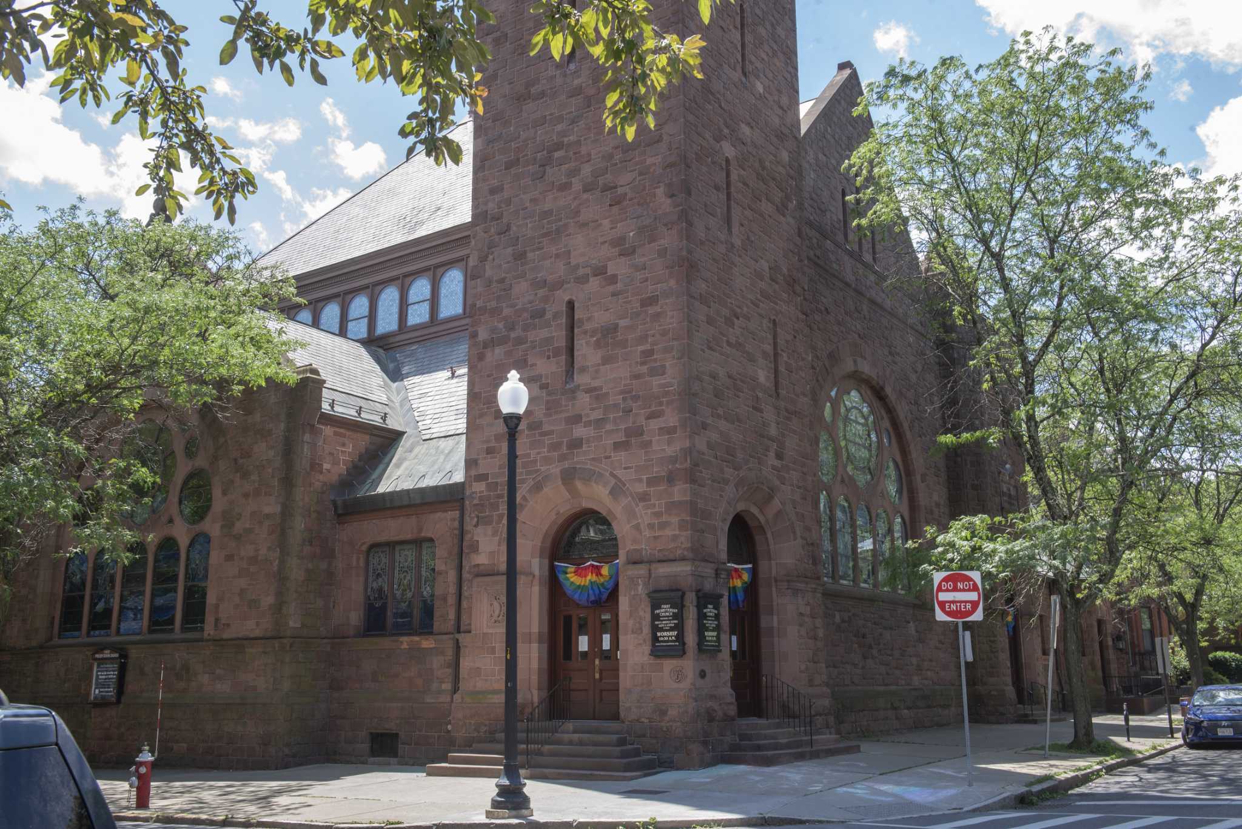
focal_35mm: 34
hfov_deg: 55.8
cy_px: 414
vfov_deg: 38.9
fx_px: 1173
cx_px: 621
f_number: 13
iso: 400
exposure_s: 1/80
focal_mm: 34
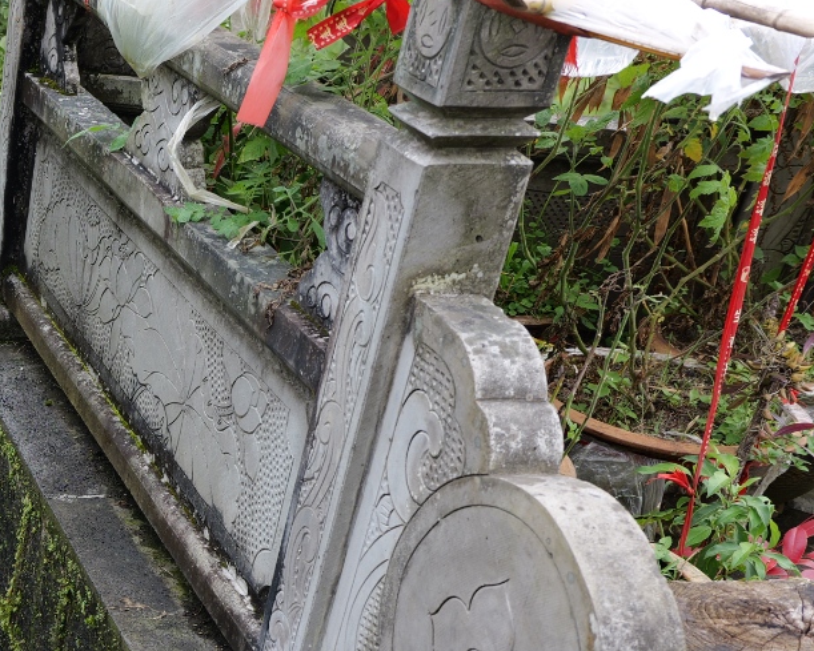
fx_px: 1422
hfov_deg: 27.0
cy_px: 608
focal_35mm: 59
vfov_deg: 24.9
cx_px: -237
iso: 100
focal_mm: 24
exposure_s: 1/100
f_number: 4.5
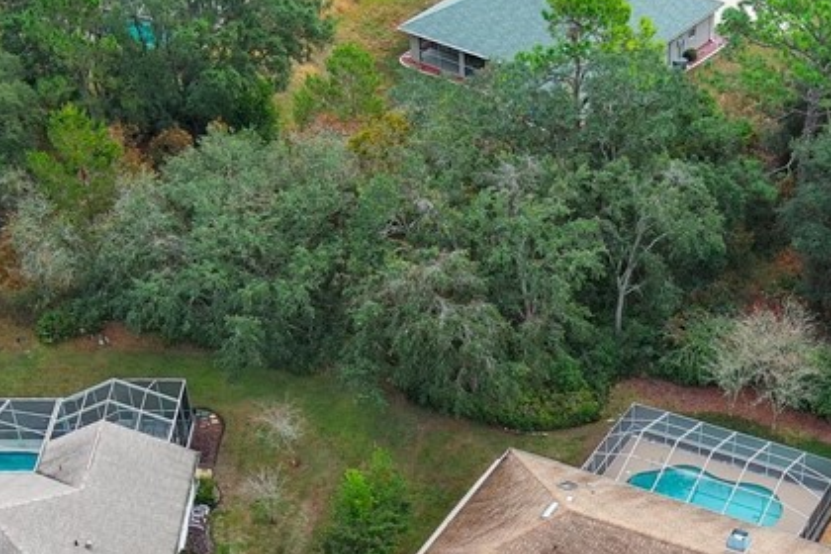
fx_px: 1731
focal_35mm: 75
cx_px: 564
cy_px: 672
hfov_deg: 26.8
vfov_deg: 17.3
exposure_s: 1/530
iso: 100
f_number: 2.8
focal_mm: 10.57
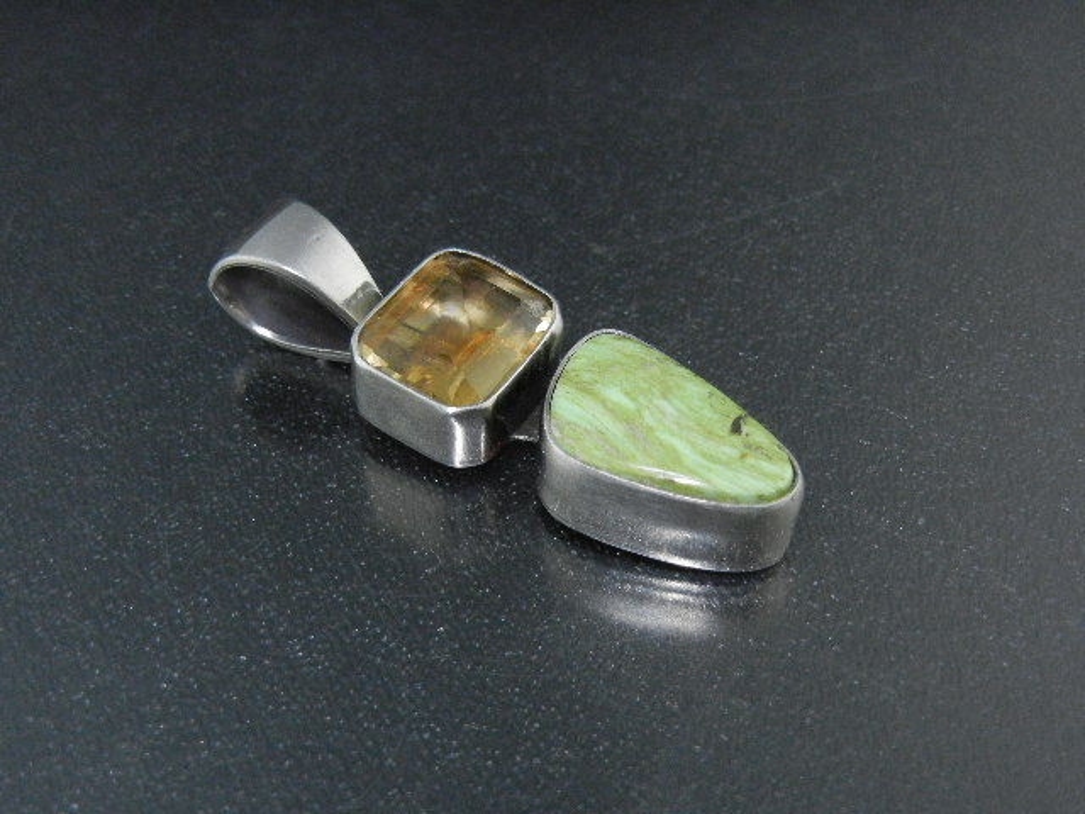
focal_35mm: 52
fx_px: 1630
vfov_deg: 28.0
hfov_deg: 36.8
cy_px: 407
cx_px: 542
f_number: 7.8
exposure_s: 1/30
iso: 800
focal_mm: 9.3
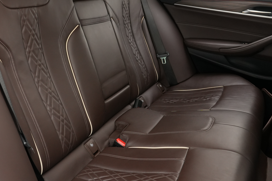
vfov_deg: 35.5
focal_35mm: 37
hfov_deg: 51.0
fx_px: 280
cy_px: 58
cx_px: 92
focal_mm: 18
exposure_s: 1/30
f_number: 7.1
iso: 1000
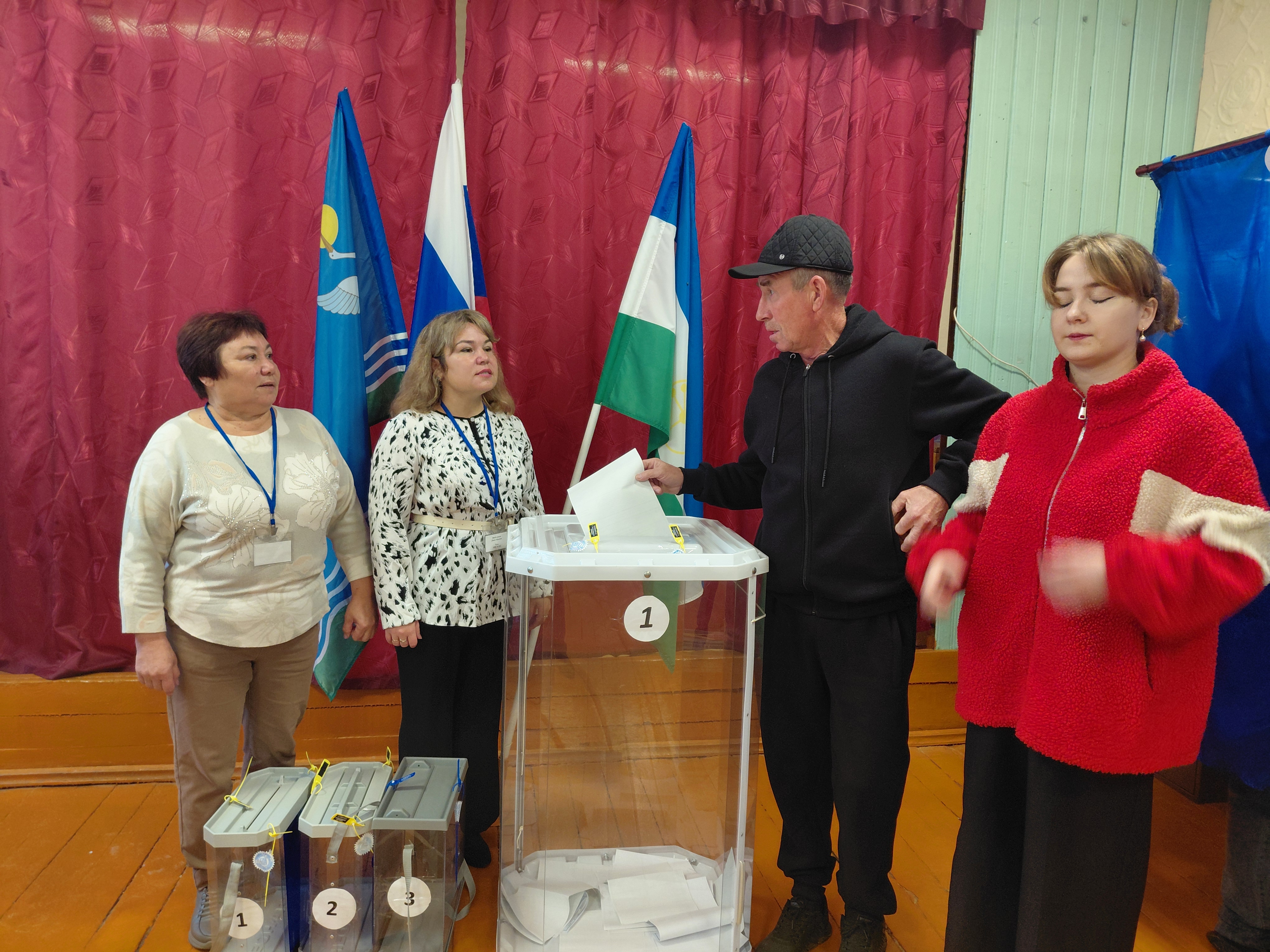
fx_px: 917
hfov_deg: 69.4
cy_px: 476
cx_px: 635
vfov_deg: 54.9
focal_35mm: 25
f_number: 1.8
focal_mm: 4.69
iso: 160
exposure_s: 1/50.1
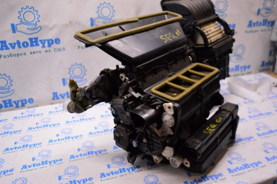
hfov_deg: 59.6
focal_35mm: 32
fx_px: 242
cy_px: 92
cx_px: 138
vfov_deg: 41.6
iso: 3200
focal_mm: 21
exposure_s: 1/400
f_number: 3.8
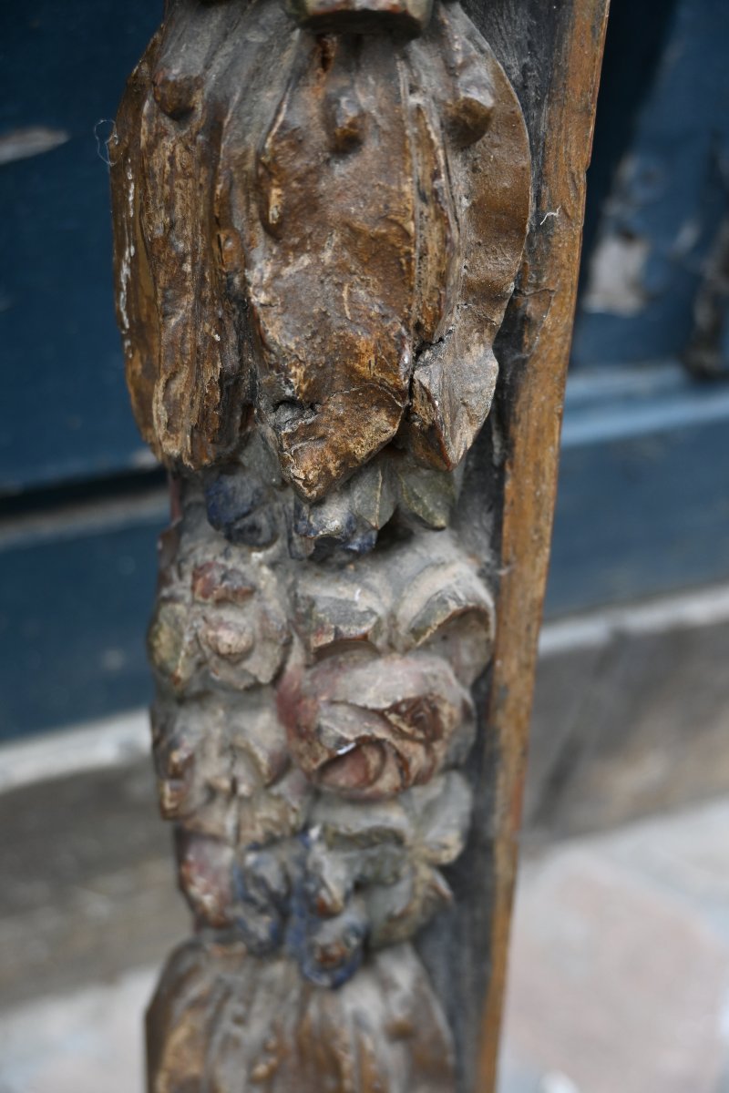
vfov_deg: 36.9
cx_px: 364
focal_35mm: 54
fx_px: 1640
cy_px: 546
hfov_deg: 25.1
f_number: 4.2
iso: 320
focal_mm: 36
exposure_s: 1/250
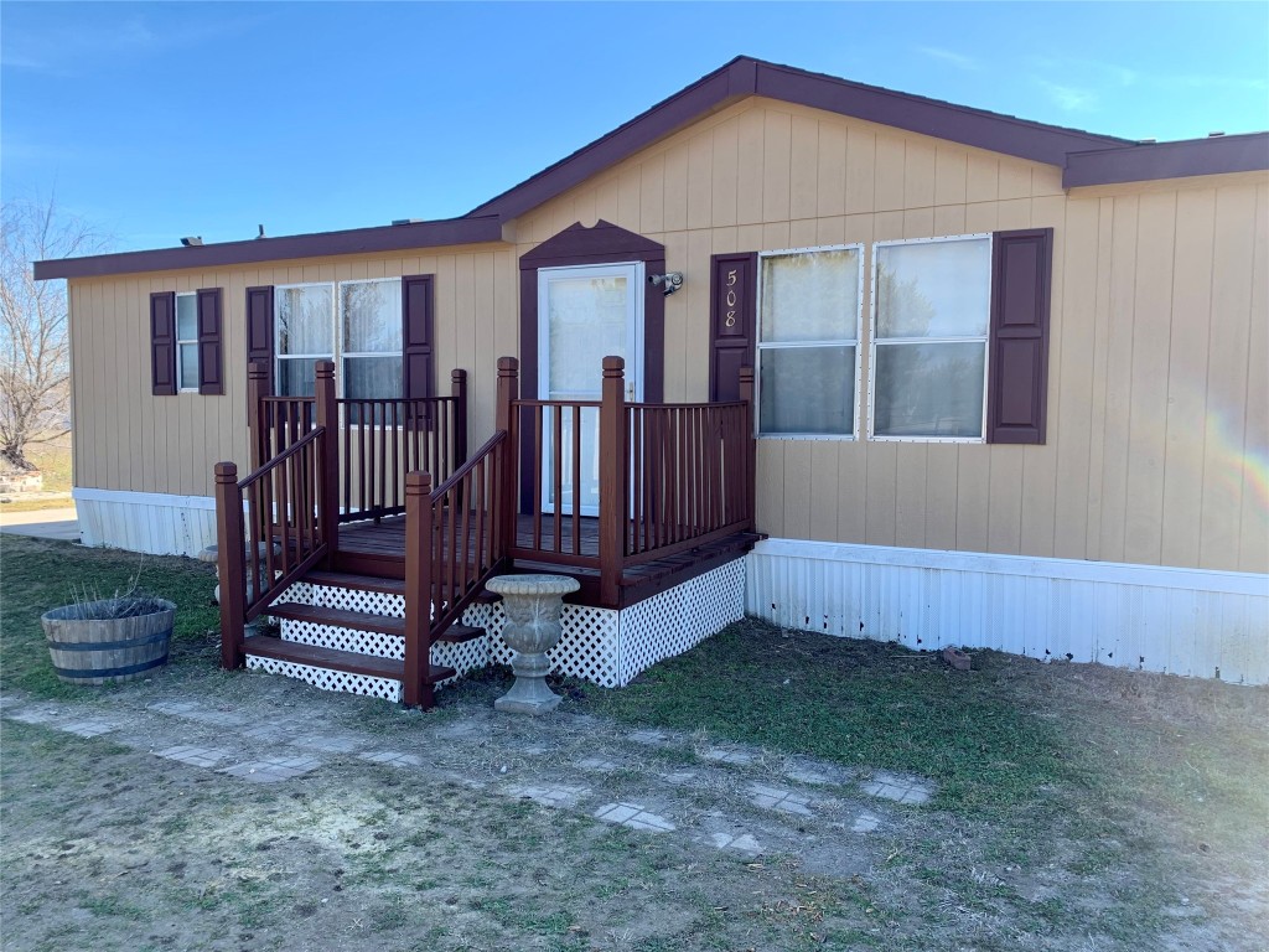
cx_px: 634
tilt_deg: -4.1
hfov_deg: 67.3
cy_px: 476
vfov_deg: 53.1
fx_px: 953
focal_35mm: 26
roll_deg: -0.4
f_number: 1.8
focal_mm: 4.25
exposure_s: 1/304
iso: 25
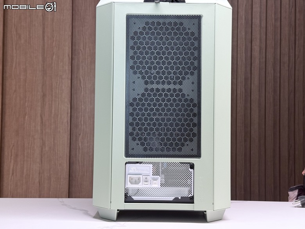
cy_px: 114
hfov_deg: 39.7
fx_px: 423
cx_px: 152
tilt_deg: +1.7
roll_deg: -0.8
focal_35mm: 48
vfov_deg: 30.3
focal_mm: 6.76
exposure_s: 1/60
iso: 125
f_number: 1.78
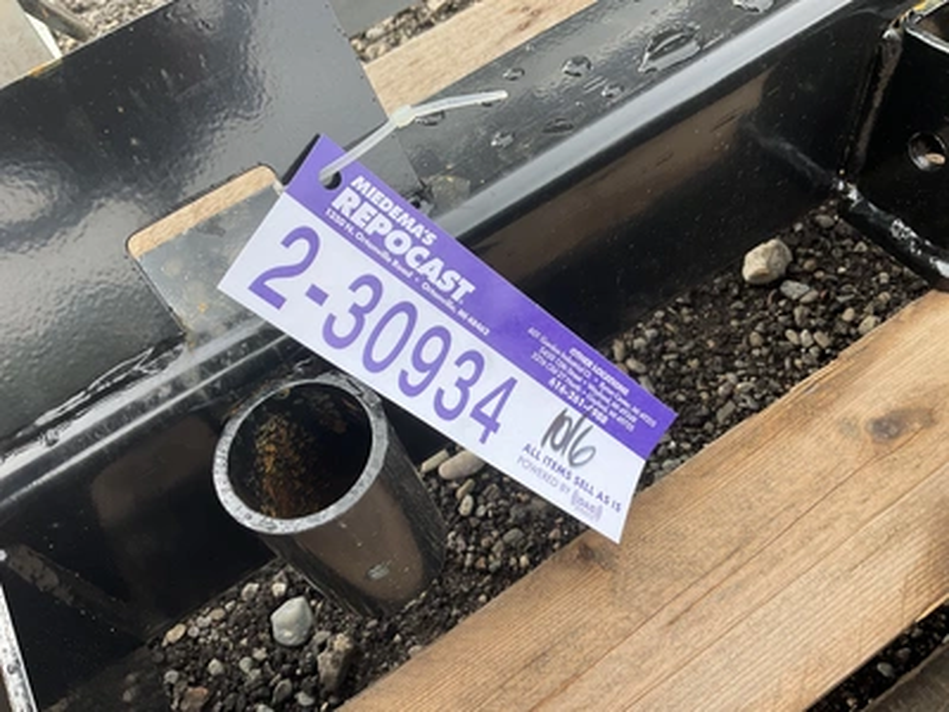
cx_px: 474
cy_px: 356
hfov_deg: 61.7
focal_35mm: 29
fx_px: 795
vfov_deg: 48.2
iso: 20
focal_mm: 3
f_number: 1.8
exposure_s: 1/154
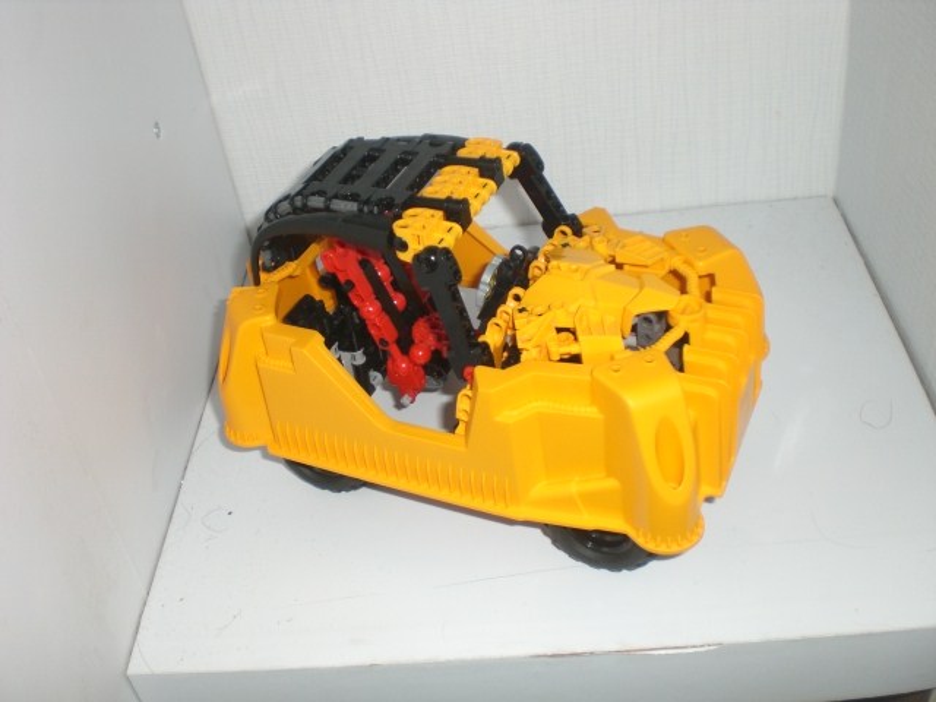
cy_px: 351
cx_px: 468
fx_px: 1028
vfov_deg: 37.7
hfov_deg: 49.0
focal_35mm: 38
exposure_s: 1/60
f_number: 3.1
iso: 100
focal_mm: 6.3
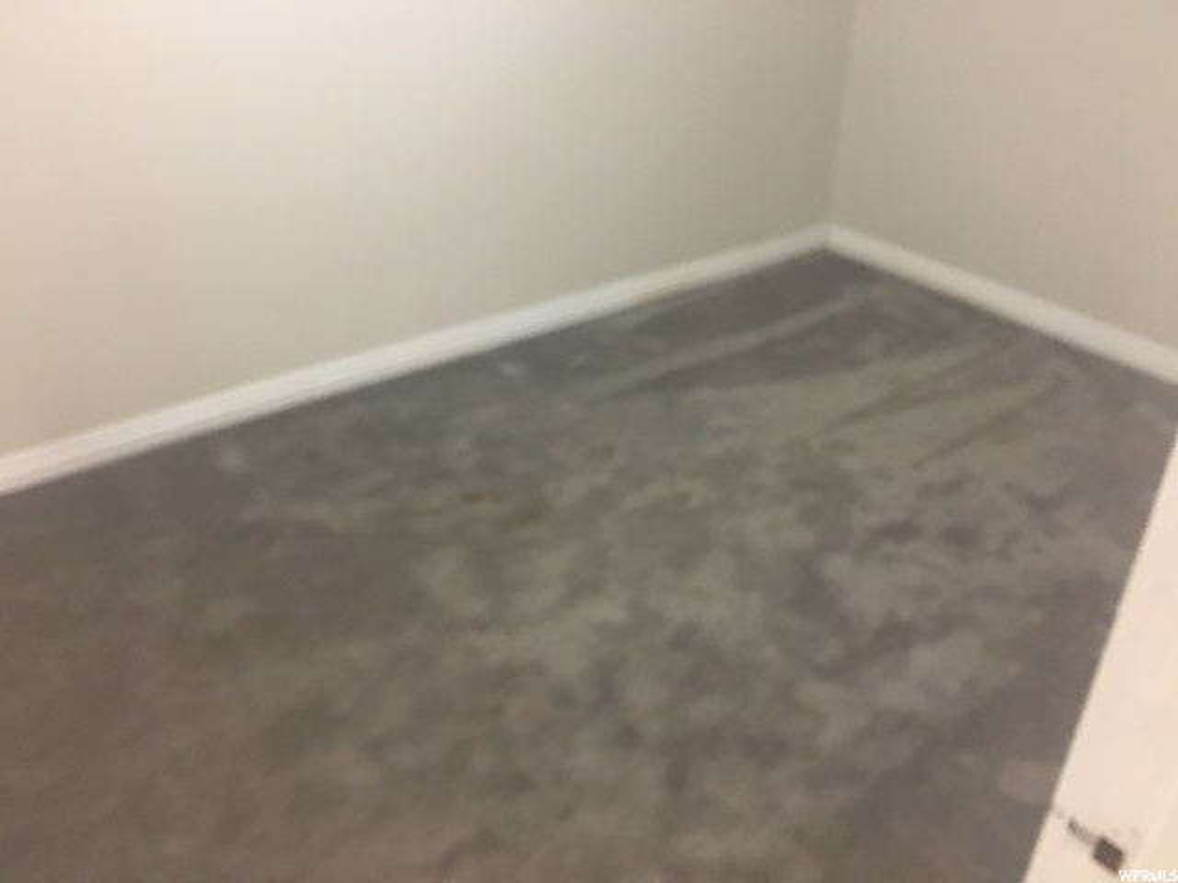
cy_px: 442
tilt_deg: -26.4
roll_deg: -2.9
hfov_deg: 61.7
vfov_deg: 48.2
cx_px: 589
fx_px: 987
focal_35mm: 29
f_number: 2.2
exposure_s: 1/4
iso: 80
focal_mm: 4.15
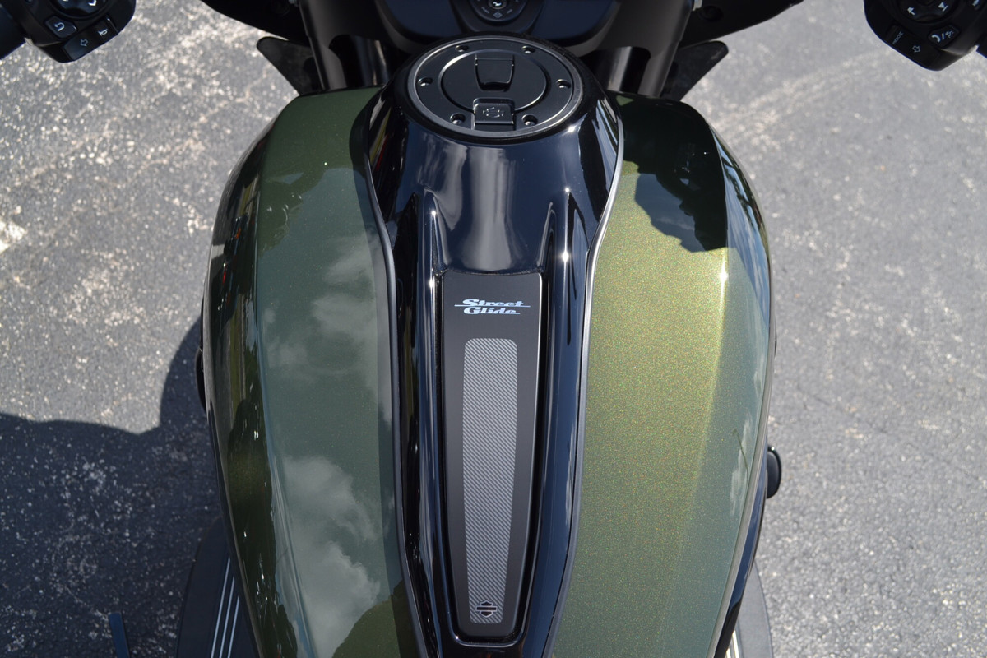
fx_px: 987
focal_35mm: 36
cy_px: 329
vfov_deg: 36.9
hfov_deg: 53.1
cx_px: 494
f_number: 7.1
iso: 100
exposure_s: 1/200
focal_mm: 24
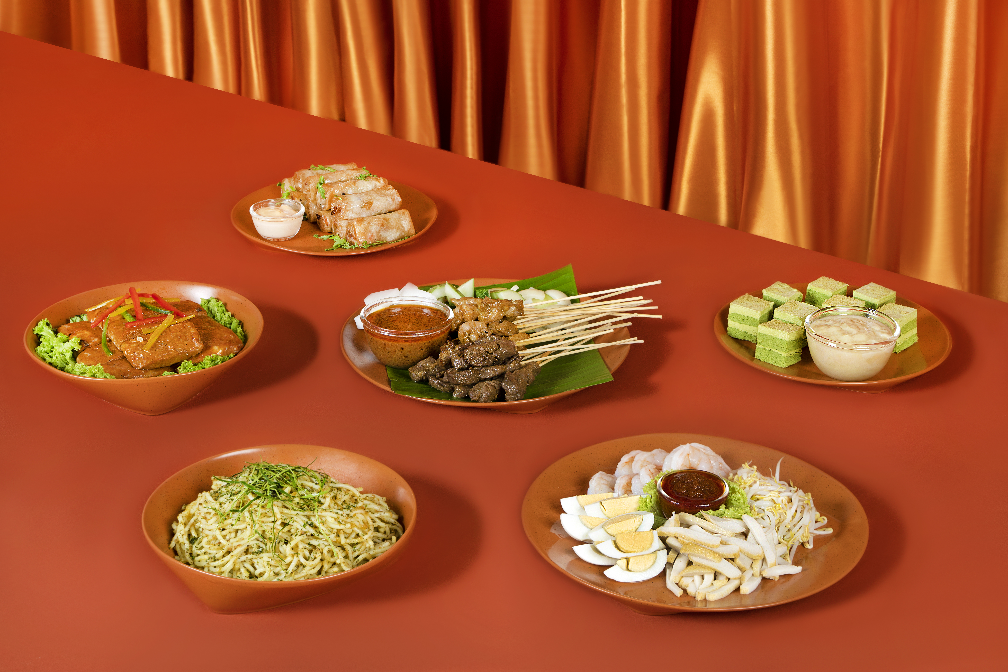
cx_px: 504
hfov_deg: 36.9
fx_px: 1512
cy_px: 336
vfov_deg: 25.1
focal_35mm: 54
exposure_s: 1/250
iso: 200
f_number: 7.1
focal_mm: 54
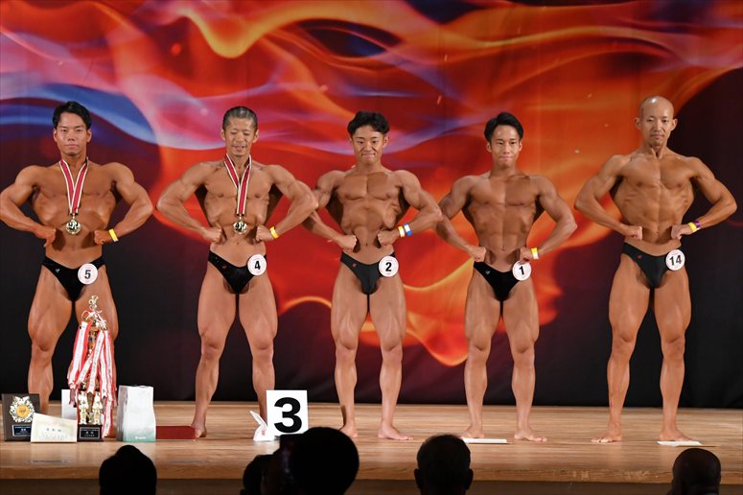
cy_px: 248
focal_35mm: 202
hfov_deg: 10.2
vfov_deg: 6.8
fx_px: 4167
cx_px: 372
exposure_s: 1/400
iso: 3200
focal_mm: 135
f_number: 5.6
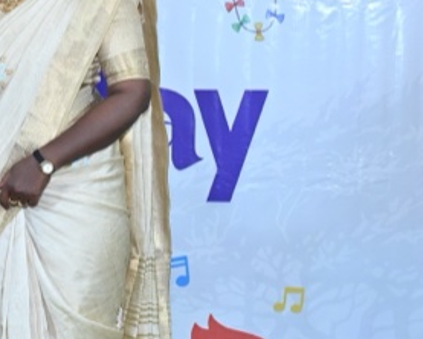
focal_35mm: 117
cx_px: -145
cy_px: 130
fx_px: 1462
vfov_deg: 13.2
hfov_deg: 15.6
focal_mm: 34.5
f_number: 6.3
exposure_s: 1/160
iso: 1000
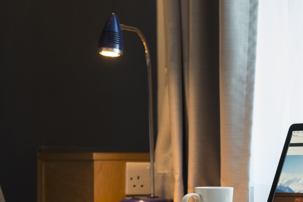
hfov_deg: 20.3
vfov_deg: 13.6
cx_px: 199
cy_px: 151
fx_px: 842
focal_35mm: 100
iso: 100
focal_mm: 62
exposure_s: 1/5
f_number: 4
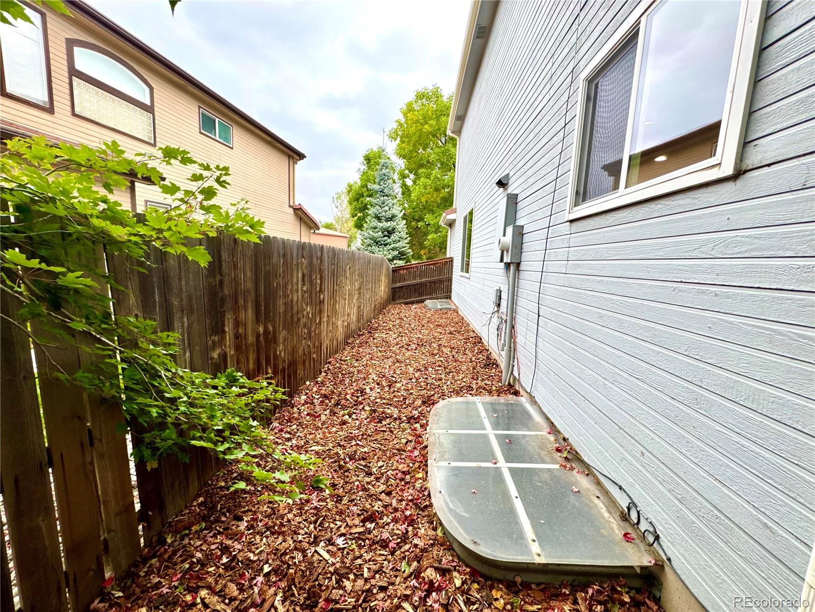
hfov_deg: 102.1
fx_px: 330
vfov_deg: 85.7
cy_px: 306
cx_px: 408
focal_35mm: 14
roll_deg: -2.3
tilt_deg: -7.4
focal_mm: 2.22
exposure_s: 1/132
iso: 40
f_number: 2.2
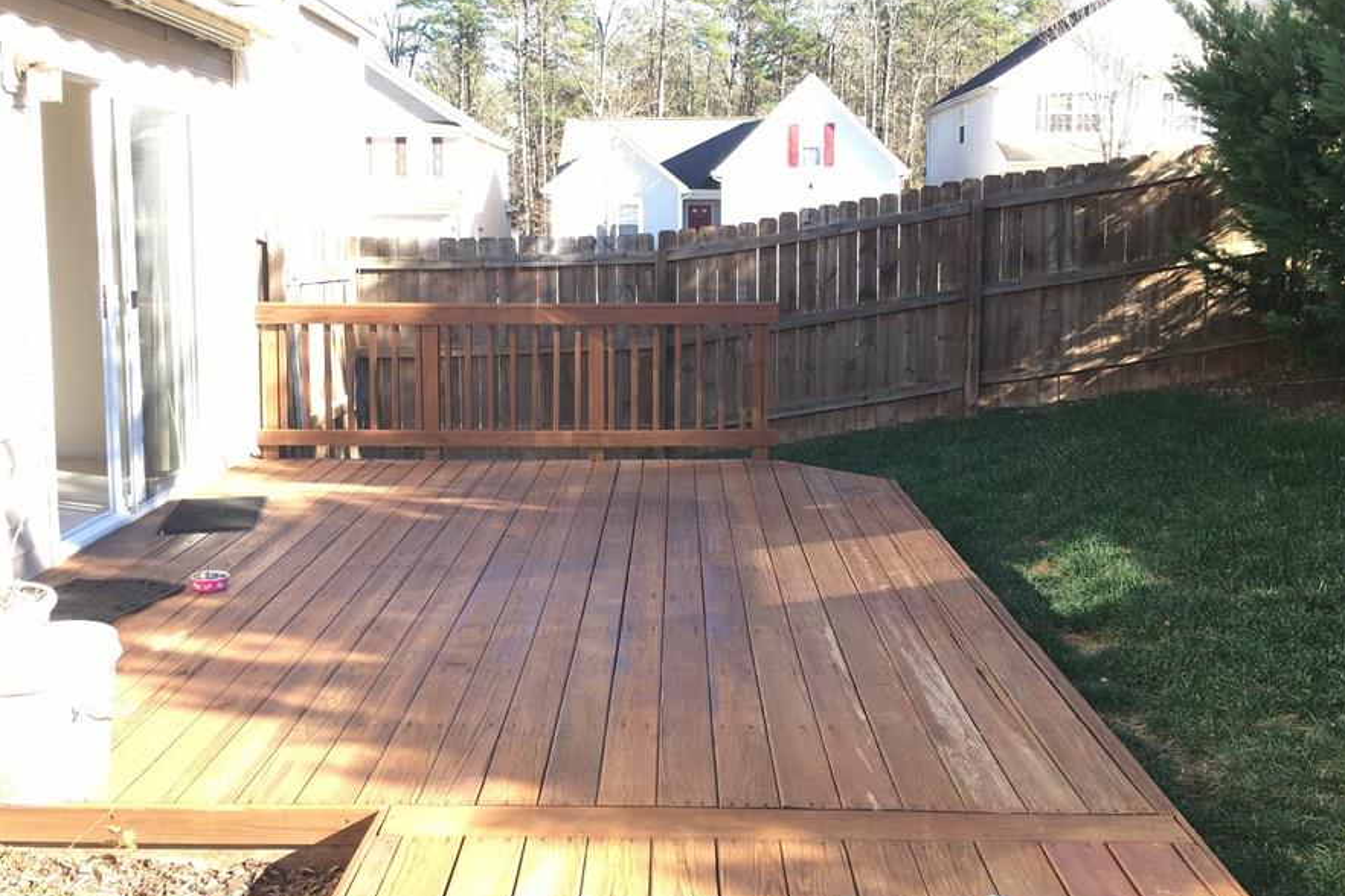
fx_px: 1308
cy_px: 358
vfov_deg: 37.7
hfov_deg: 54.4
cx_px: 633
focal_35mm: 35
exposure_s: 1/138
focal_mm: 4.15
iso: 25
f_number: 2.2
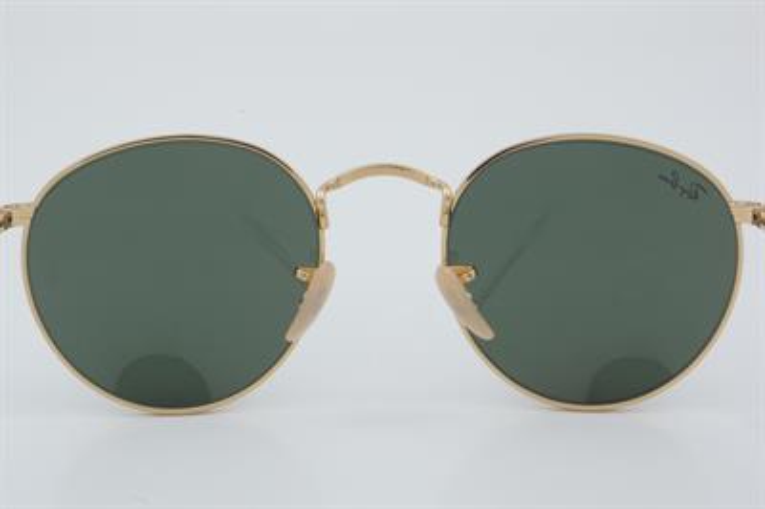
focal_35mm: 75
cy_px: 254
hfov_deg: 27.0
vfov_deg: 18.2
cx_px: 382
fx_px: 1592
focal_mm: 50
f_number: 32
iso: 100
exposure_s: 1/3
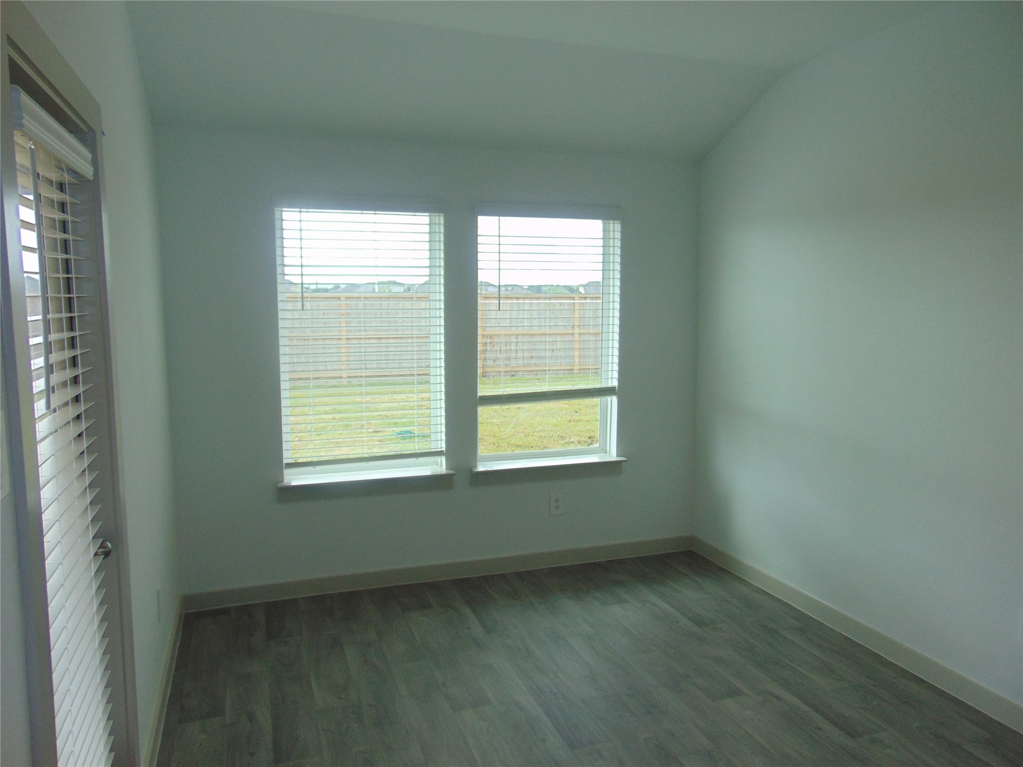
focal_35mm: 25
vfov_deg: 54.9
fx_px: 739
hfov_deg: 69.4
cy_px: 384
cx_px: 512
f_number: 3
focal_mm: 4.5
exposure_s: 1/160
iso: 80
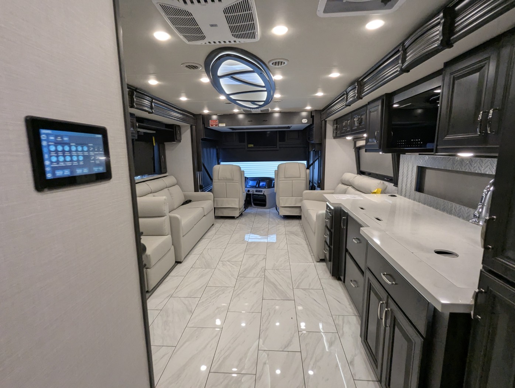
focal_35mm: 16
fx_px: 238
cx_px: 258
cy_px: 194
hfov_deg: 94.4
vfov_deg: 78.2
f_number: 2.2
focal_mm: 2.35
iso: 219
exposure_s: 1/109
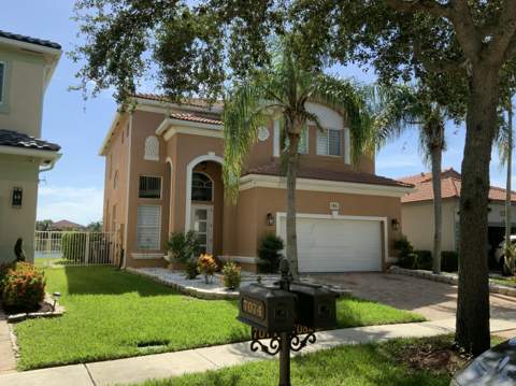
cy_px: 193
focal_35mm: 29
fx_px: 432
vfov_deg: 48.2
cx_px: 258
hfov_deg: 61.7
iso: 16
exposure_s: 1/1250
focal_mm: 3
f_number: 1.8
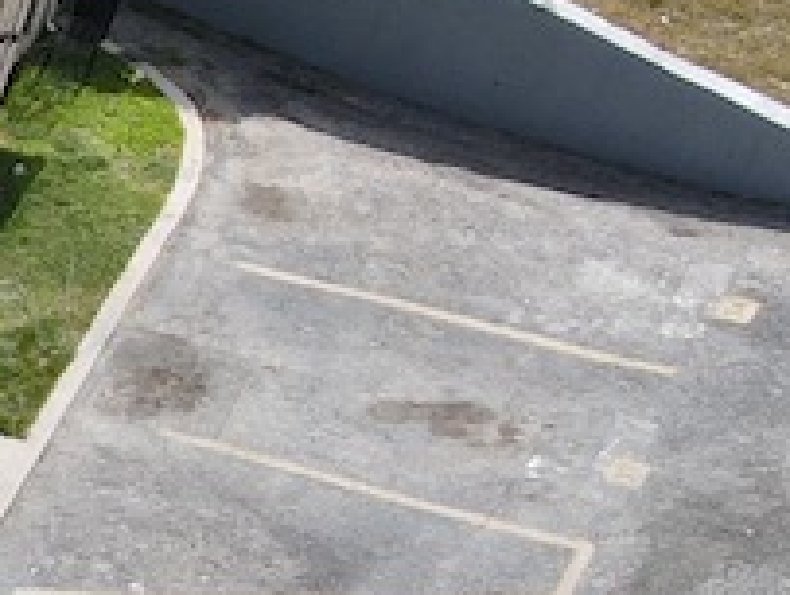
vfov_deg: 9.6
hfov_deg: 9.9
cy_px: 875
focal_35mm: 151
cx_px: -1561
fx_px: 3452
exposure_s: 1/400
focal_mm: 4.5
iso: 100
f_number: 2.8
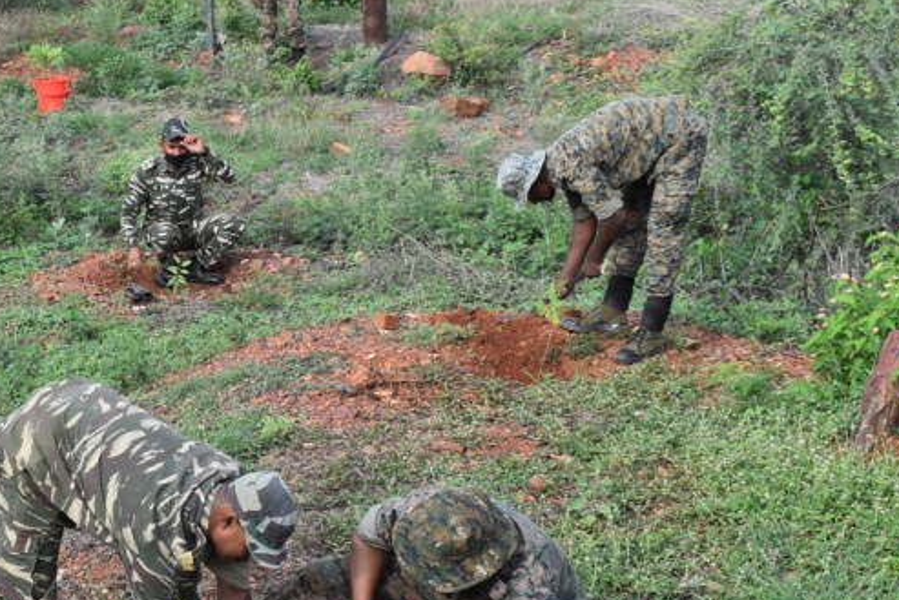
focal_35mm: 84
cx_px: 20
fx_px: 2099
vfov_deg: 16.3
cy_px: 344
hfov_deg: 23.3
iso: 220
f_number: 8
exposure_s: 1/250
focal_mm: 27
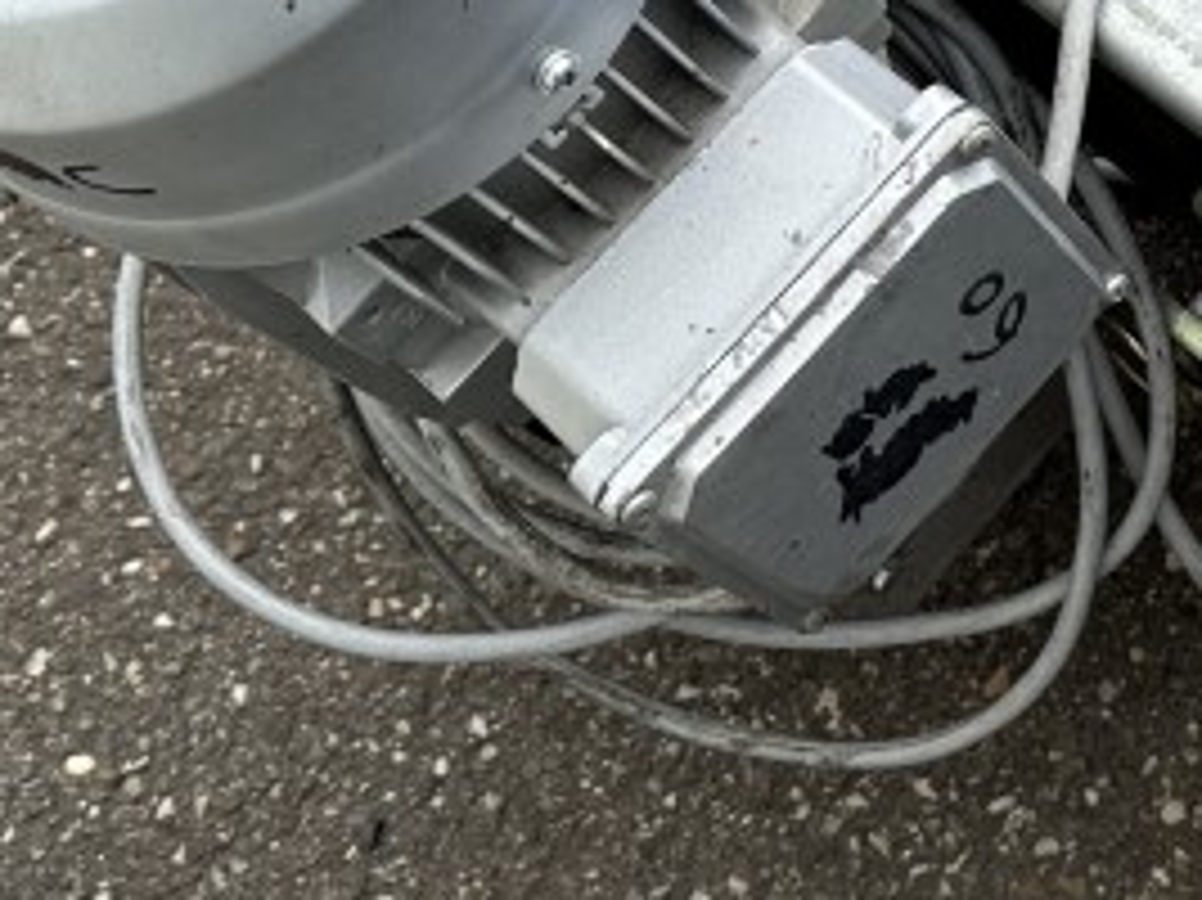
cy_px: -72
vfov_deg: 15.6
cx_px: 1567
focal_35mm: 92
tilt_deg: -62.3
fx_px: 3193
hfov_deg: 19.6
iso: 80
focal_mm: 6.86
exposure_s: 1/1845
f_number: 1.78
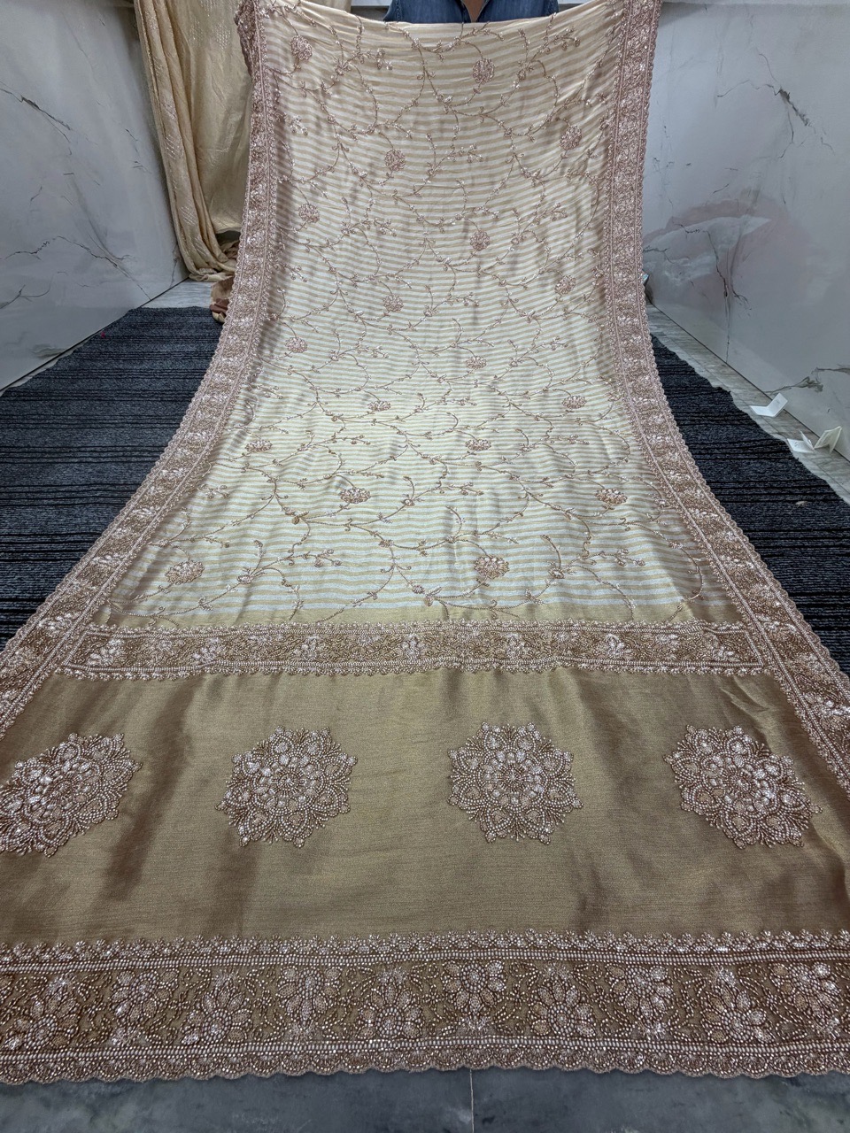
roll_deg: -0.4
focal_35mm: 14
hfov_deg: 85.7
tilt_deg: -42.8
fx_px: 458
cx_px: 425
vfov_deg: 102.1
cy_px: 566
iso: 100
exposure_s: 1/100
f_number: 2.2
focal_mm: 2.22
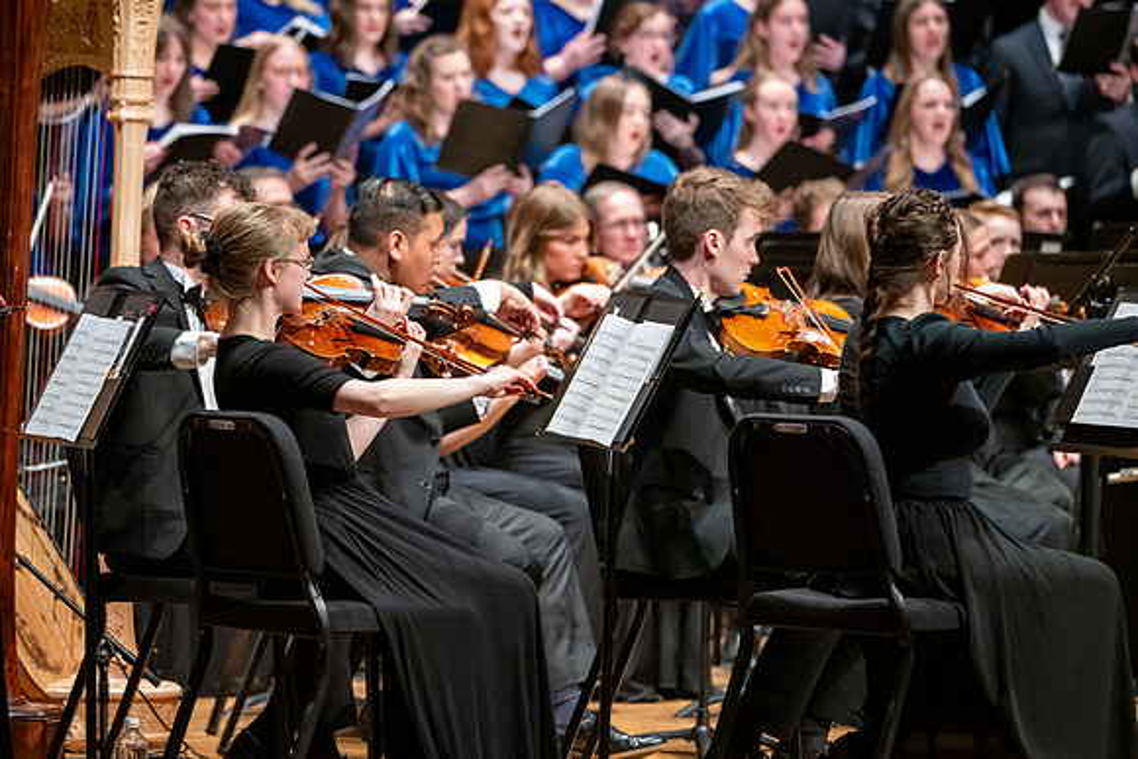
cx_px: 504
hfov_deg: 10.3
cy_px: 380
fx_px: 6339
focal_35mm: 201
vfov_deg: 6.9
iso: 6400
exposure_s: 1/320
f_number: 3.5
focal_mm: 180
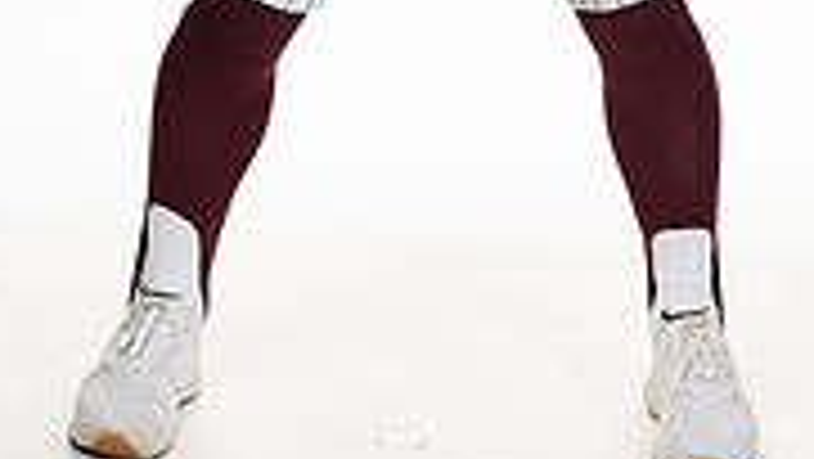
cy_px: -518
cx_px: 432
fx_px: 3714
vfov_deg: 6.8
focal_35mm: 172
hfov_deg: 12.5
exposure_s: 1/250
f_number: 6.3
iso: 400
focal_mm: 66
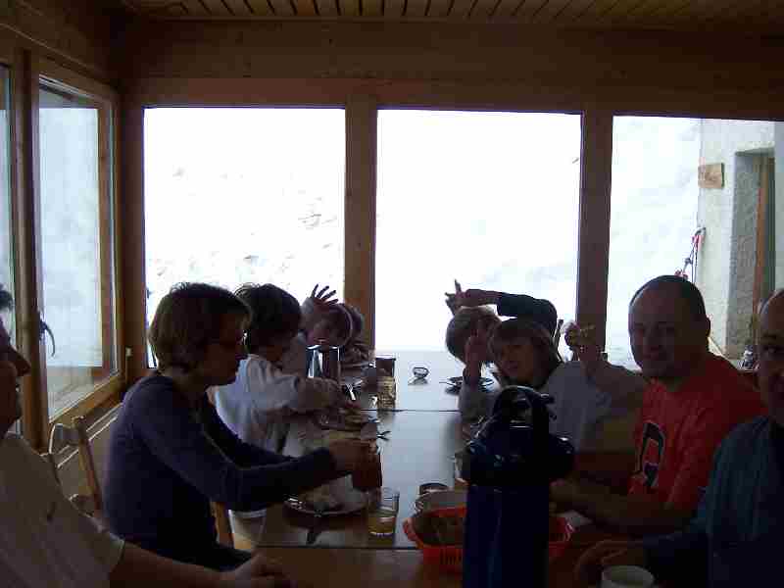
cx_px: 392
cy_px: 294
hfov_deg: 51.4
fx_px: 815
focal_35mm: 36
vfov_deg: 39.7
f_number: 2.8
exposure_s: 1/80
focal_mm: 6.2
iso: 80
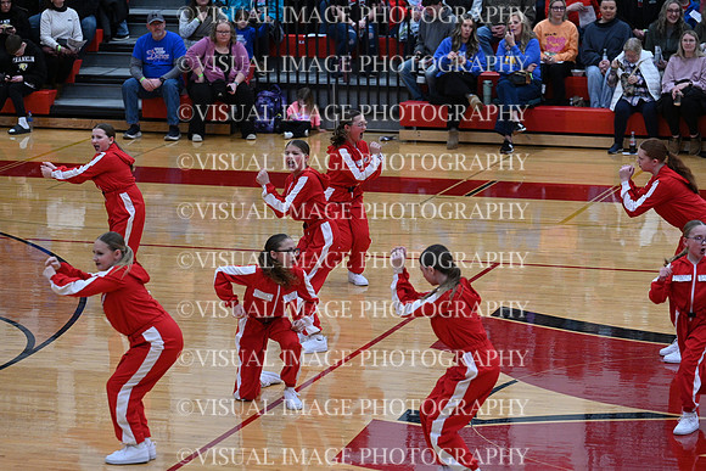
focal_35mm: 145
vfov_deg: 9.5
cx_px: 353
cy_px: 236
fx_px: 2844
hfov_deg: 14.2
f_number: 4
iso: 4000
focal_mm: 145
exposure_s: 1/400
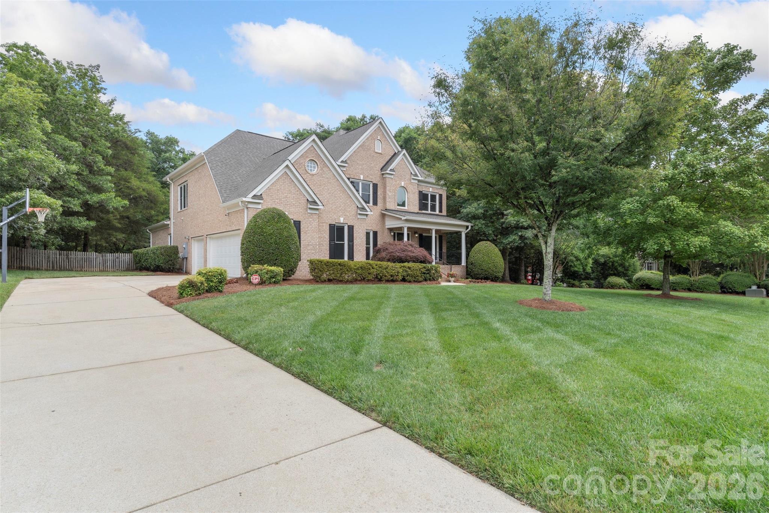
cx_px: 384
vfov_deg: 67.4
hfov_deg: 90.0
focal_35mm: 18
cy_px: 256
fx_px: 384
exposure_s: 1/50
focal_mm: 18
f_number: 13
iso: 100
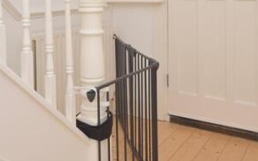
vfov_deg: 26.5
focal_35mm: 46
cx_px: 110
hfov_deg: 43.3
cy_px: -2
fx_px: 324
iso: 400
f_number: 10
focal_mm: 14
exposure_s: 1/20
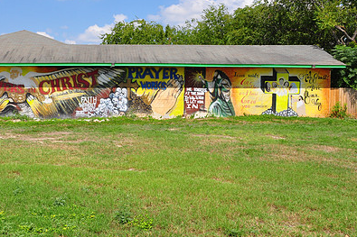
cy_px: 91
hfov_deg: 44.0
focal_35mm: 44
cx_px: 126
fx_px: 436
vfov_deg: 30.4
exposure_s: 1/160
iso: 200
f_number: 14
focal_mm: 20
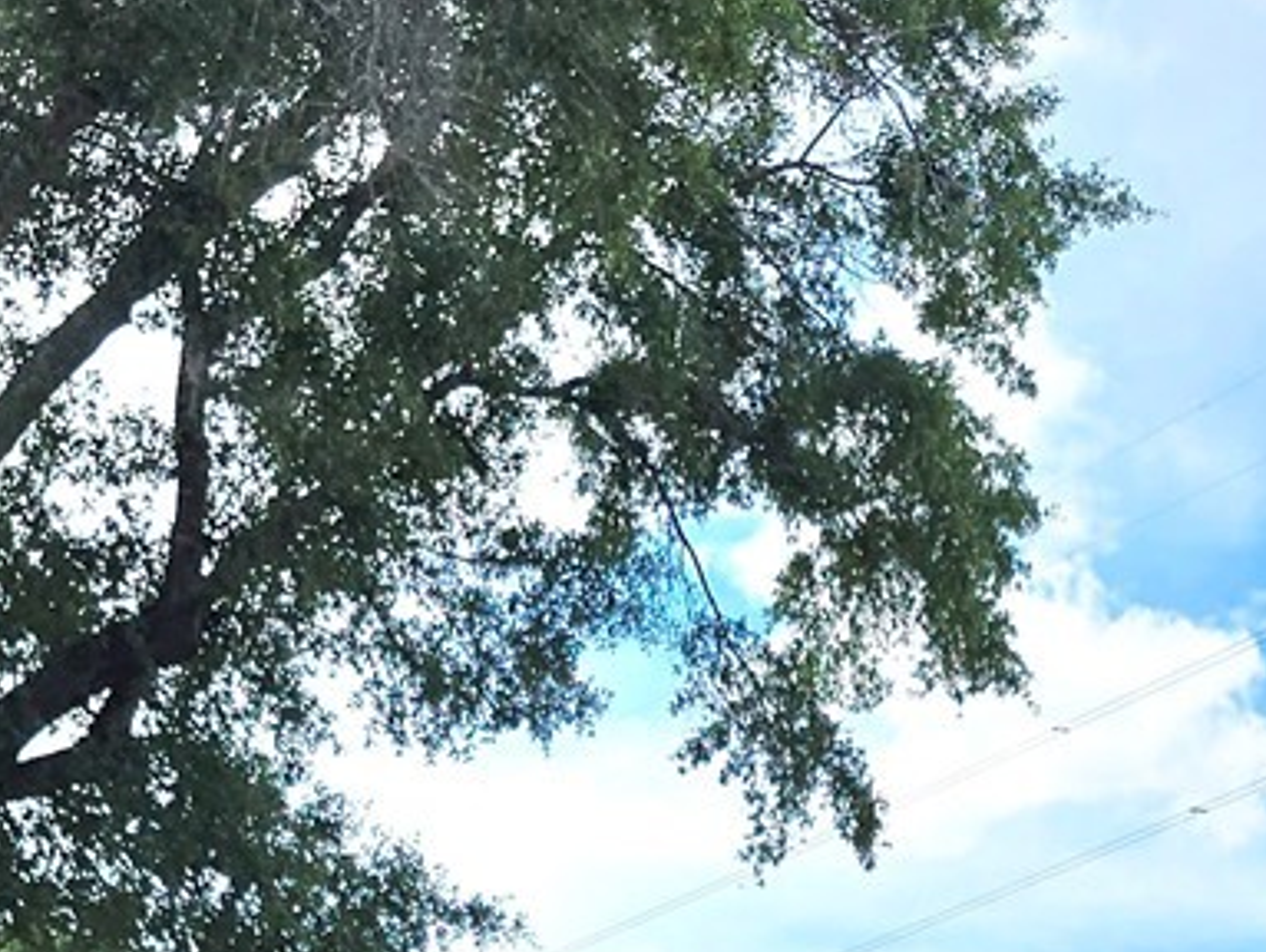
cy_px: 1815
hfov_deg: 20.3
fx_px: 3514
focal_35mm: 96
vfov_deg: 13.5
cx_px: 912
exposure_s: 1/556
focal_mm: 6.3
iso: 12
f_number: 1.7
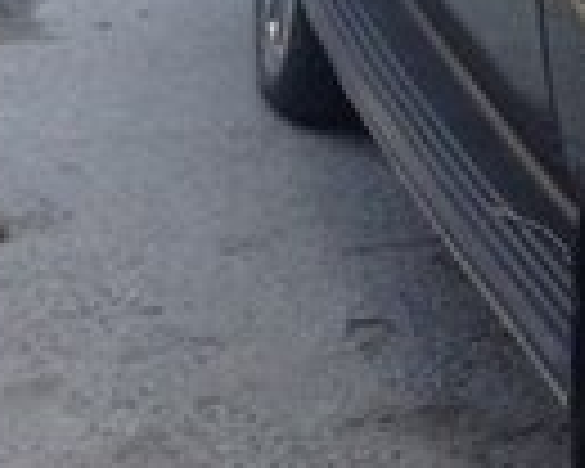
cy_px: -133
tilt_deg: -9.3
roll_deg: -1.4
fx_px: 2839
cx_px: 914
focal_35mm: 164
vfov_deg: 9.3
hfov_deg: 11.2
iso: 64
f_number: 2.4
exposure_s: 1/120
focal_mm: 4.12
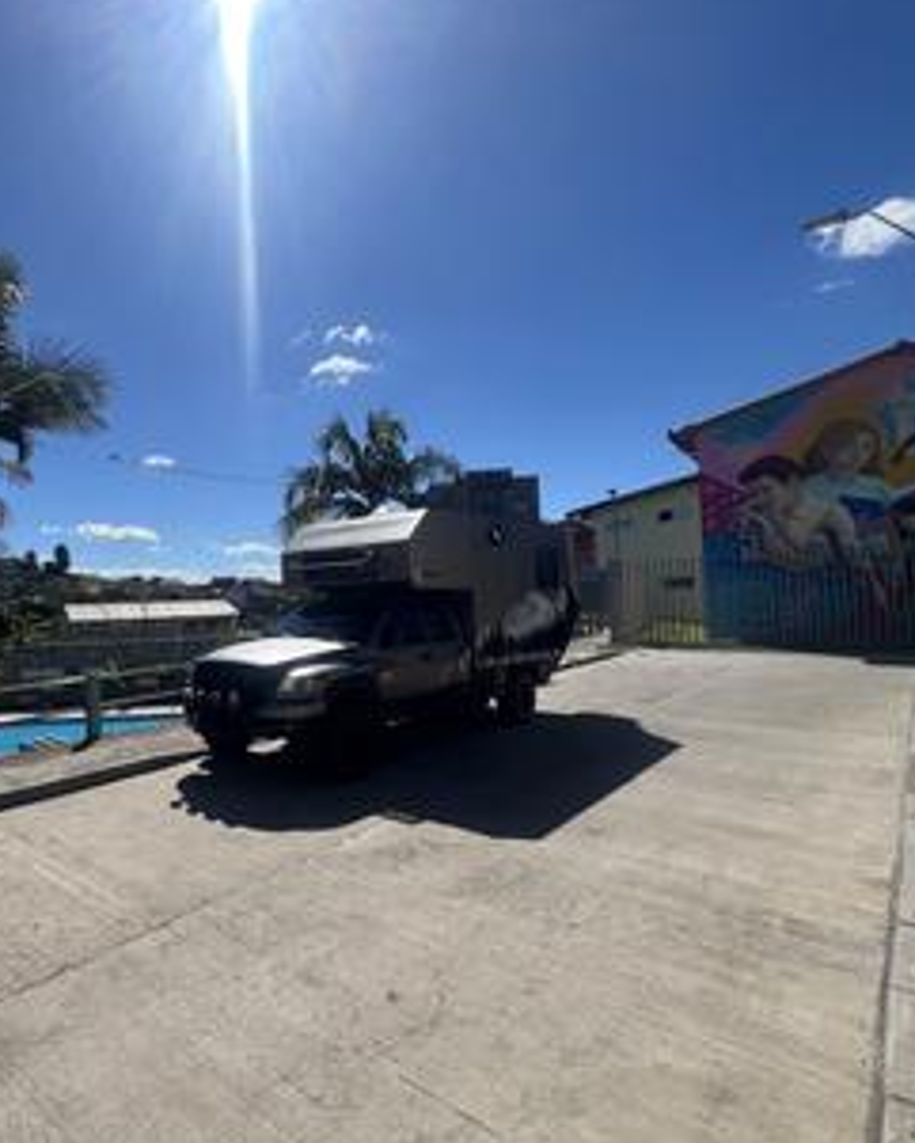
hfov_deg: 69.3
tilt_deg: -0.1
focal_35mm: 18
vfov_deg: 86.3
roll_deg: +2.9
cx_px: 237
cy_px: 581
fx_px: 609
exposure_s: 1/2481
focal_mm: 1.57
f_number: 1.8
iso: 32
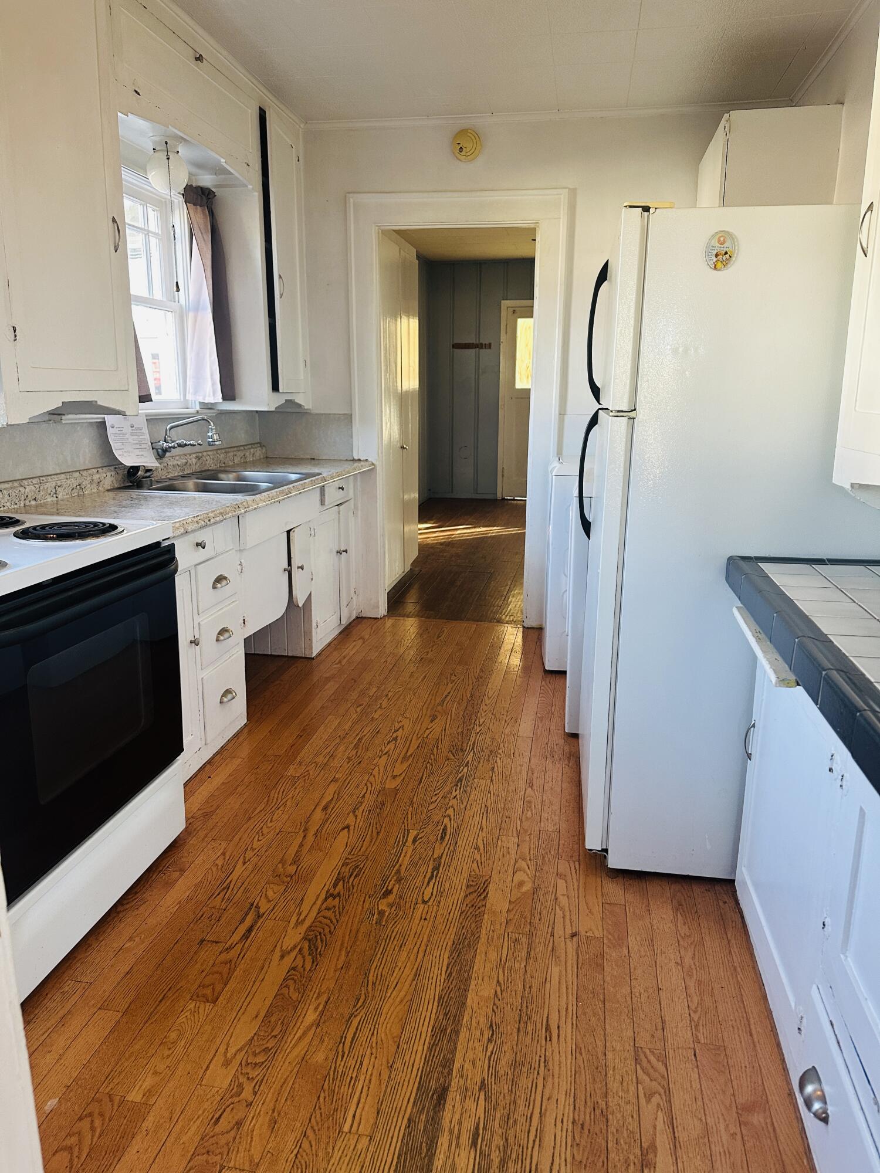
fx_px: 813
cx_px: 440
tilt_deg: -13.2
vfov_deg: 71.6
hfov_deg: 56.8
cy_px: 586
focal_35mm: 24
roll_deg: -1.2
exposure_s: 1/121
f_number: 1.78
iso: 200
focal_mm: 6.86
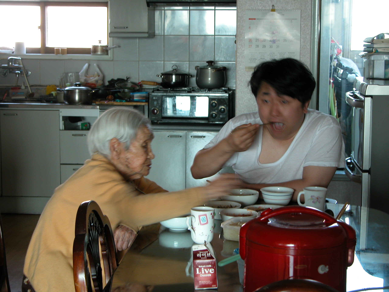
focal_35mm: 73
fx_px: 820
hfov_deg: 26.7
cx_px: 194
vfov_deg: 20.2
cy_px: 146
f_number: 3.8
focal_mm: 18.8
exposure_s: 1/13
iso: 100
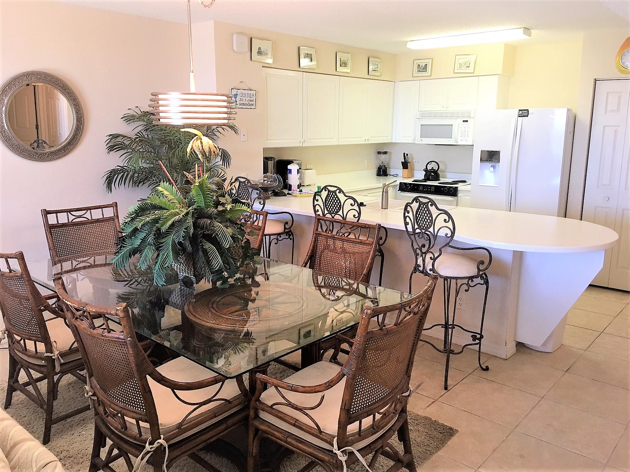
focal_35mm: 29
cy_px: 236
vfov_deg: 48.2
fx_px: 528
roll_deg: +0.3
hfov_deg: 61.7
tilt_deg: -11.2
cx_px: 315
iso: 50
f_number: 2.2
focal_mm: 4.15
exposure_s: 1/15
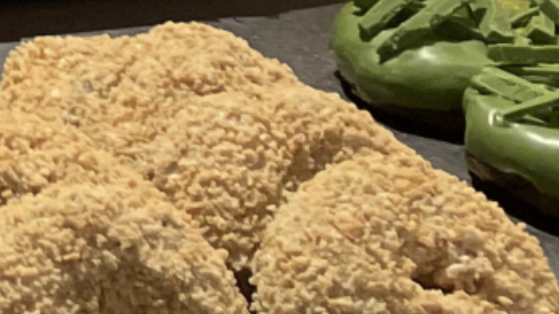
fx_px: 3097
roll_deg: -0.4
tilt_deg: -8.1
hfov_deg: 9.2
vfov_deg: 5.4
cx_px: -788
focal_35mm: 209
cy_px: -713
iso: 100
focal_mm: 4.2
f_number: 1.6
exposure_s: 1/50
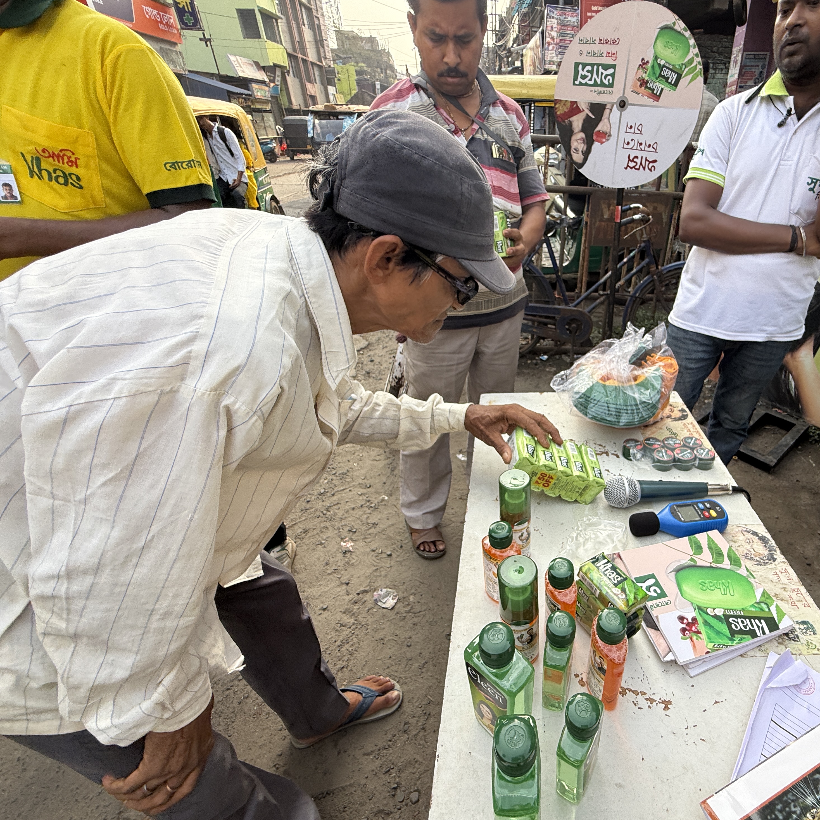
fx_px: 456
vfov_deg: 84.0
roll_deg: +2.0
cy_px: 410
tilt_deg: -31.4
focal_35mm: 17
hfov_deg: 81.5
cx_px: 537
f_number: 2.2
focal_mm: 2.22
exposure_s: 1/445
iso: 50
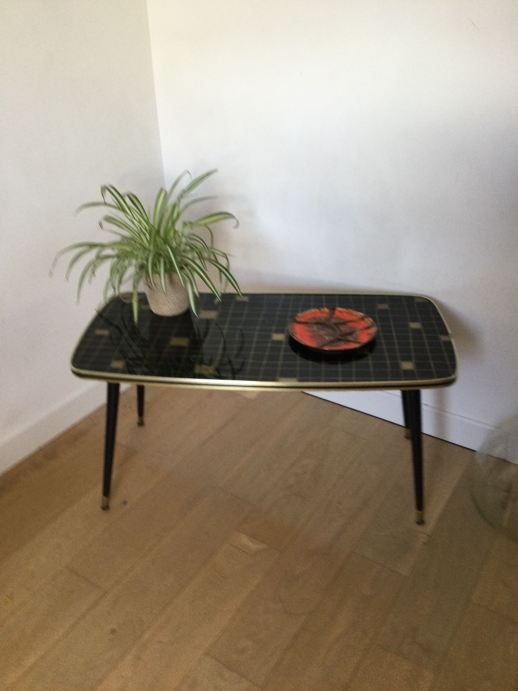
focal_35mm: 31
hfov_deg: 45.4
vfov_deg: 58.4
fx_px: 619
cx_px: 259
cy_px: 346
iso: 64
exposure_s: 1/33
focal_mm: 3.3
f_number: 2.4
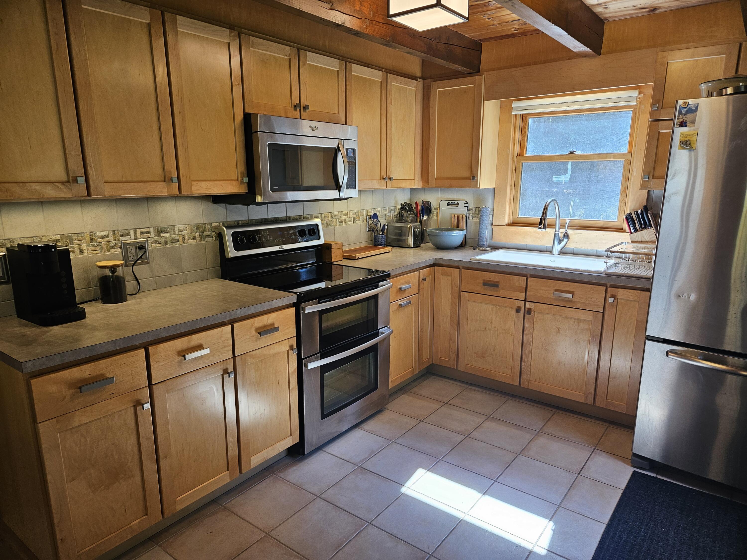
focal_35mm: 23
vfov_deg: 58.9
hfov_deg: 73.9
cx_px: 374
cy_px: 280
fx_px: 496
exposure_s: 1/120
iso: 125
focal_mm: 5.4
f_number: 1.8
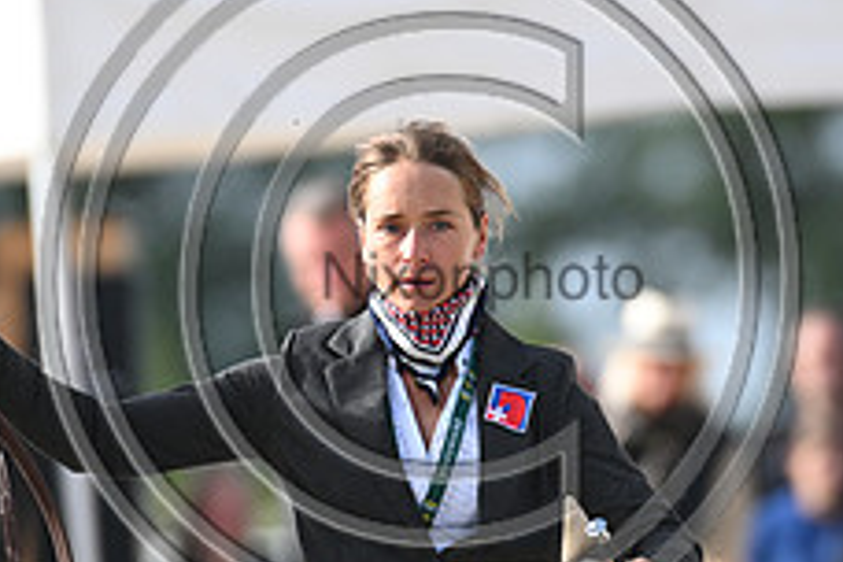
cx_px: 377
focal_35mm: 1017
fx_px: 23813
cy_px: 227
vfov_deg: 1.4
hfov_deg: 2.0
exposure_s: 1/1600
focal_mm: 400
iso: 500
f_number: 5
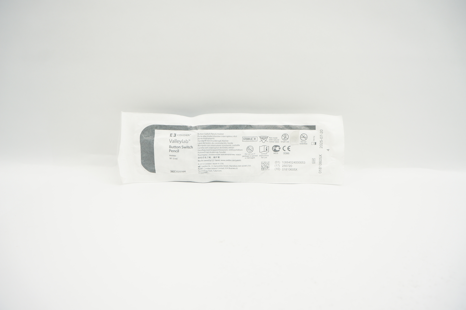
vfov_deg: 47.8
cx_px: 233
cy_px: 155
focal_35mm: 27
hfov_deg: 67.4
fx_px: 349
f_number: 5.6
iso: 200
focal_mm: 18
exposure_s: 1/40
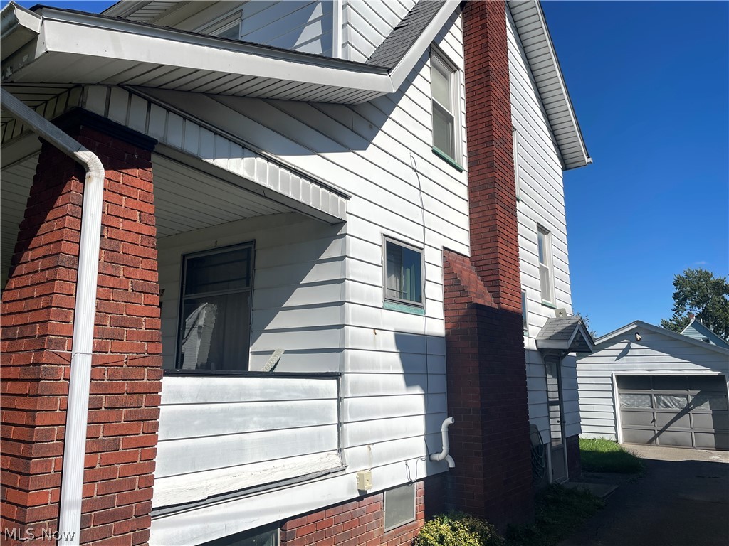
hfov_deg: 67.3
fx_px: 548
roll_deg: +0.0
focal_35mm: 26
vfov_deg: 53.1
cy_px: 273
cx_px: 364
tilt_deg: +12.8
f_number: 1.6
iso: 32
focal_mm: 4.2
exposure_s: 1/7813
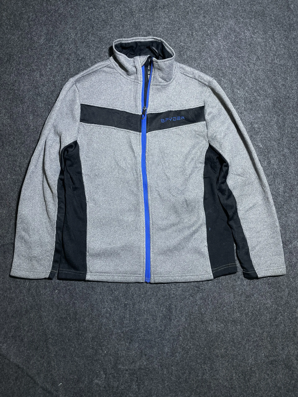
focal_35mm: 26
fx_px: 298
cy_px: 198
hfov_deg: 53.1
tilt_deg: -59.2
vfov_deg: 67.3
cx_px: 149
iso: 125
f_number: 1.6
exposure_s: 1/100
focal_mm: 4.2
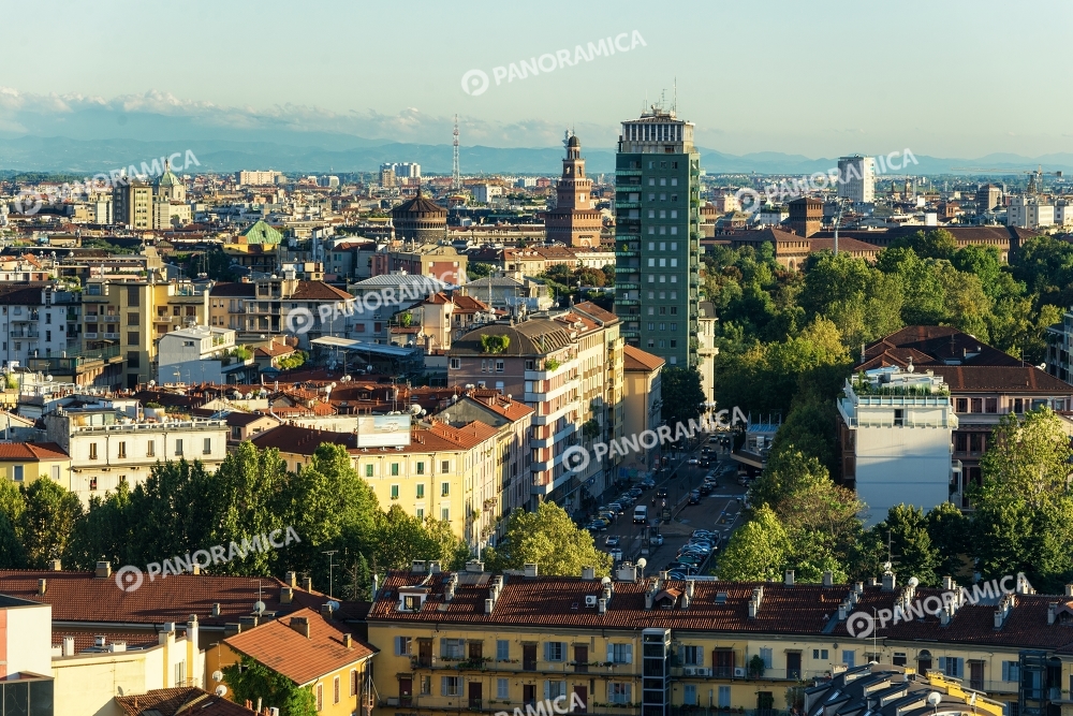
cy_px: 358
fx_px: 3726
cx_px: 536
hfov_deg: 16.4
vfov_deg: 11.0
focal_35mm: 125
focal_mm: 125
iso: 200
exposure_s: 1/200
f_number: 8
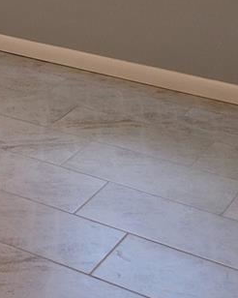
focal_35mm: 99
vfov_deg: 18.5
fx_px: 873
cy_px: -43
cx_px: -84
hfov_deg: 14.8
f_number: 1.8
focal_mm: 5.4
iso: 200
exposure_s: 1/60
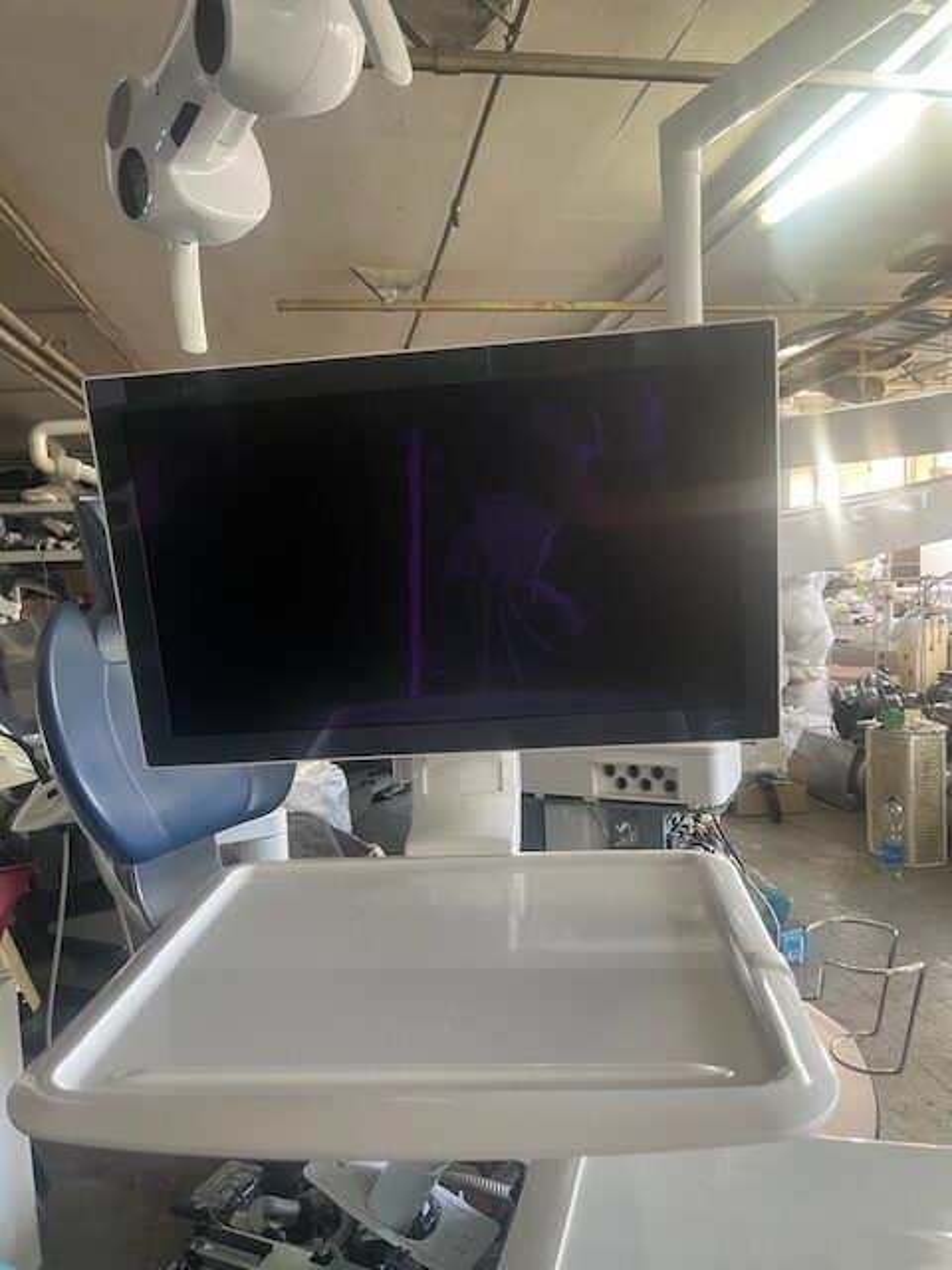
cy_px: 635
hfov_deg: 53.1
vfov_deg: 67.3
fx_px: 953
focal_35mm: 26
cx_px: 476
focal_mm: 5.1
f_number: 1.6
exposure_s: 1/50
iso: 200
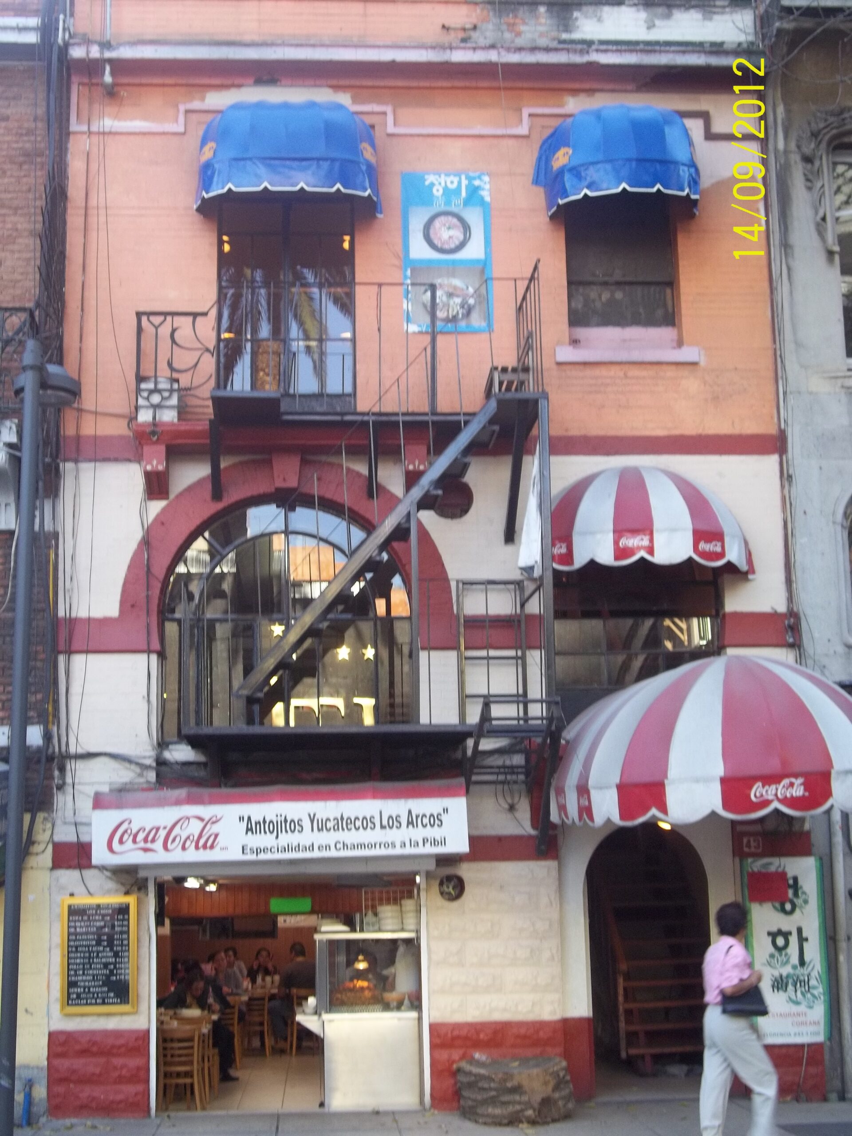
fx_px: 1608
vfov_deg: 38.9
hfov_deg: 29.7
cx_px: 426
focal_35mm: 49
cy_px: 568
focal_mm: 8.8
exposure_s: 1/40
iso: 95
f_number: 3.6
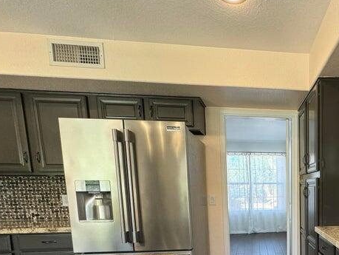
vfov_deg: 48.4
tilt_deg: -7.5
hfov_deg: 59.1
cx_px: 294
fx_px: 255
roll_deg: +0.6
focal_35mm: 26
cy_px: 222
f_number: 2.2
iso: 200
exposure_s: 1/60
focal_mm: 2.22
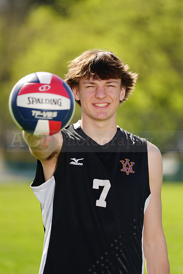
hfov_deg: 3.6
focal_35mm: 382
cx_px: 92
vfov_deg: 5.4
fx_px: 2911
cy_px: 137
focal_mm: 382
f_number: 6.3
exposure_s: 1/200
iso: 64
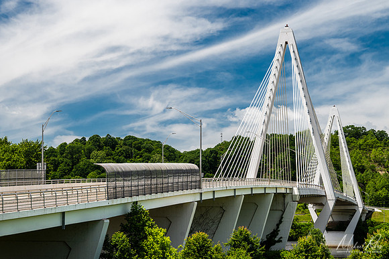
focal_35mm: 79
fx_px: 856
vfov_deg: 17.2
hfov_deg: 25.6
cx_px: 194
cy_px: 130
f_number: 10
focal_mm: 50
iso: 100
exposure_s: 1/125
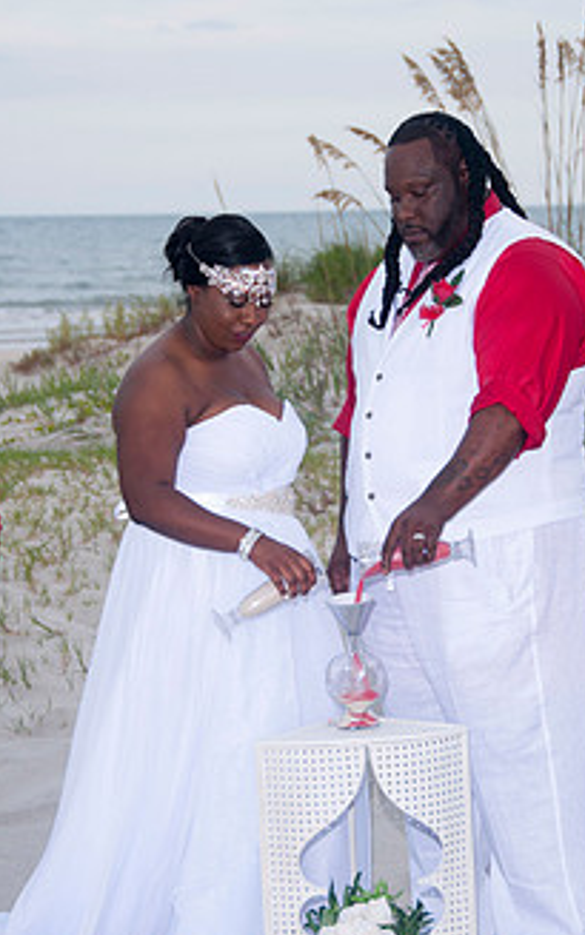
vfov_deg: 16.1
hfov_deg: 10.1
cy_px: 502
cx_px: 321
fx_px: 3316
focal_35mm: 130
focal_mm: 62
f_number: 5.6
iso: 200
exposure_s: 1/125
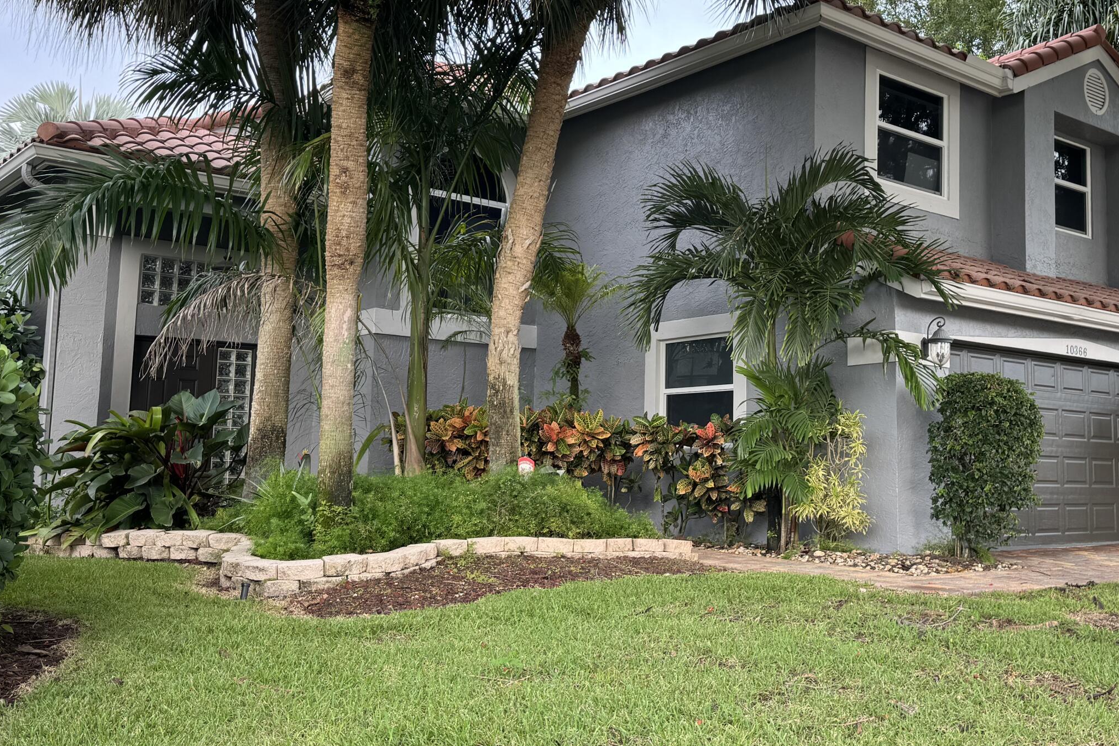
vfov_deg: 35.9
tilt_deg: +6.5
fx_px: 1150
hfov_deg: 51.3
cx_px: 709
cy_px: 338
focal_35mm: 37
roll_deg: -0.4
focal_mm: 6.76
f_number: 1.78
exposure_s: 1/158
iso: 64
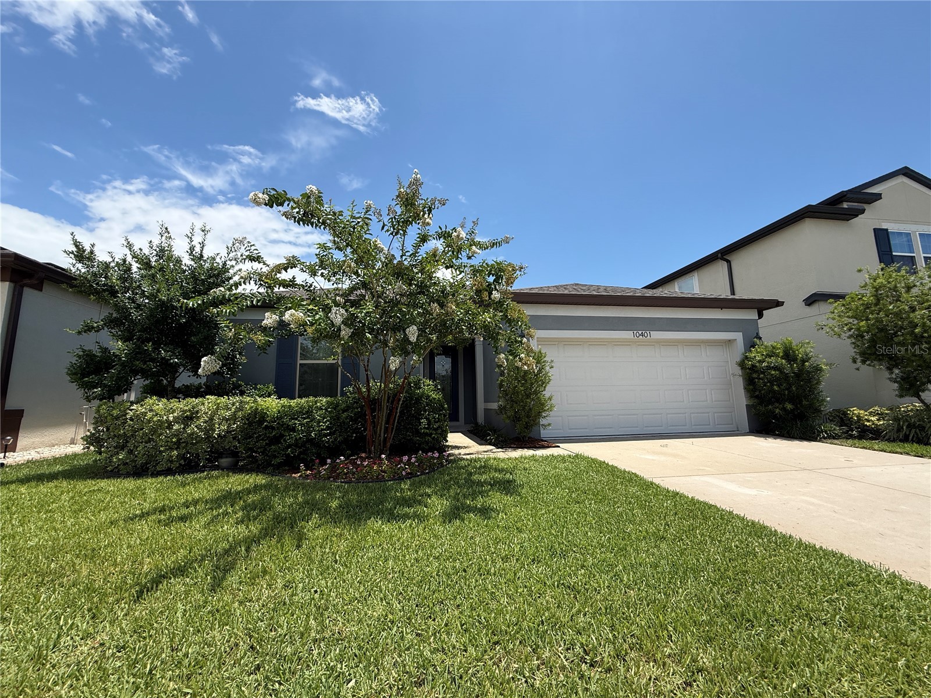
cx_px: 466
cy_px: 349
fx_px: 377
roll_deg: +0.7
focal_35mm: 14
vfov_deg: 85.7
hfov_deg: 102.1
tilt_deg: +7.8
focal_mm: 2.22
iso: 50
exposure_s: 1/1901
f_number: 2.2
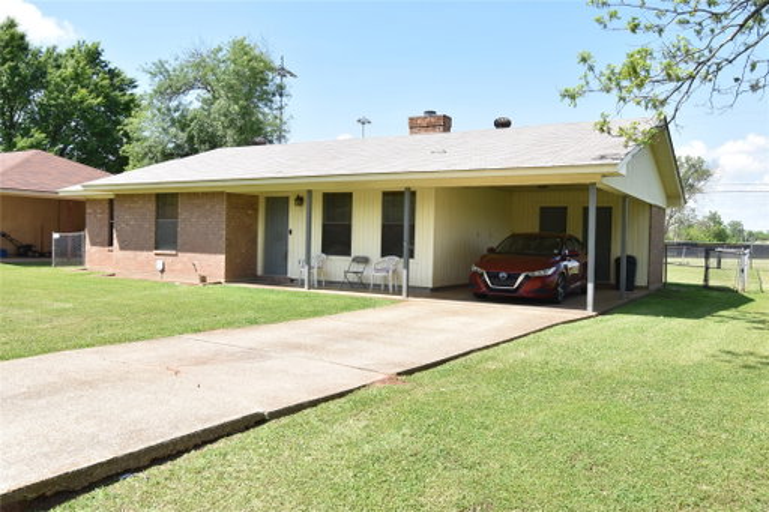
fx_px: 641
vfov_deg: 43.6
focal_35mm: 30
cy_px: 256
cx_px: 384
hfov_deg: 61.9
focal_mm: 20
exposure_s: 1/320
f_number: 13
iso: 640
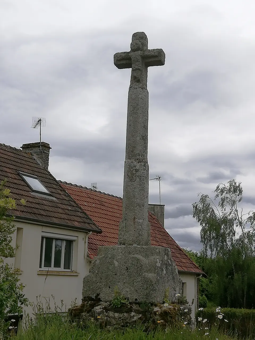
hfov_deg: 26.6
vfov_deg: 34.9
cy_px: 170
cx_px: 128
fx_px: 540
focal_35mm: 55
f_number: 2.2
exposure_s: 1/1721
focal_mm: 3.81
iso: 50
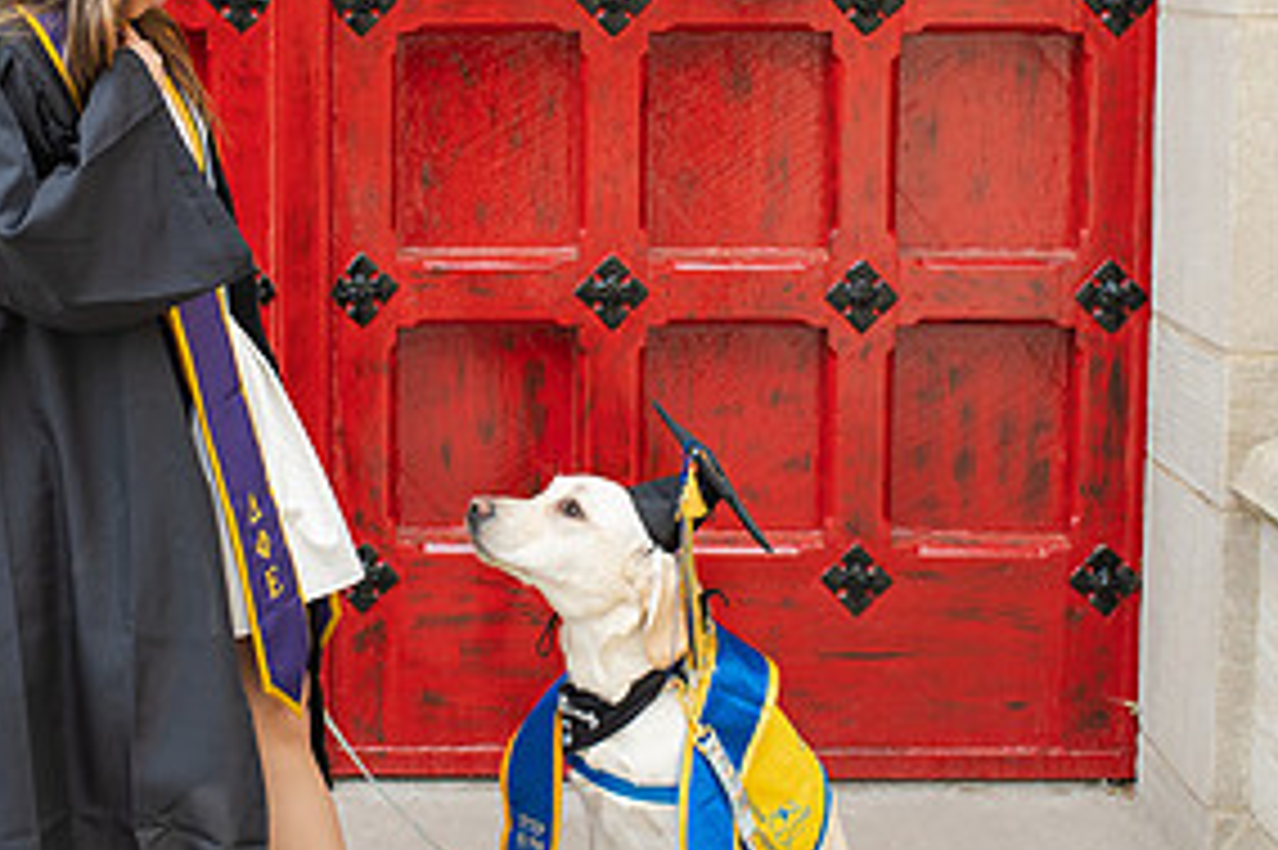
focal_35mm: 92
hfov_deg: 22.0
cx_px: 326
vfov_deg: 14.8
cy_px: 363
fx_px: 3264
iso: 250
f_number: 3.5
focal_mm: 35
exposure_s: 1/500
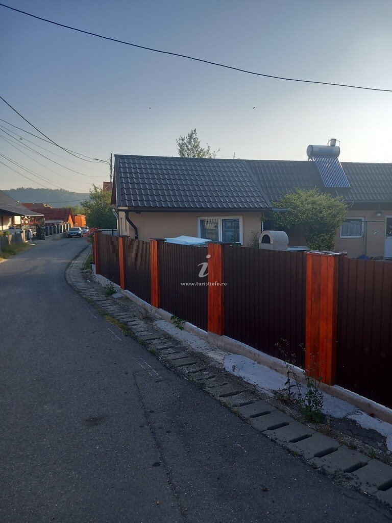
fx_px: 408
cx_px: 196
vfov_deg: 65.3
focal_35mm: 27
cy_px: 262
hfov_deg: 51.4
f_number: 1.8
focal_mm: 4
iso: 20
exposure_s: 1/137
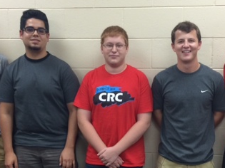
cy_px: 130
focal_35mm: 61
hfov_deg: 31.6
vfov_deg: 23.7
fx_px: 396
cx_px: 136
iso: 100
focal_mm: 4.12
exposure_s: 1/30
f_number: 2.2
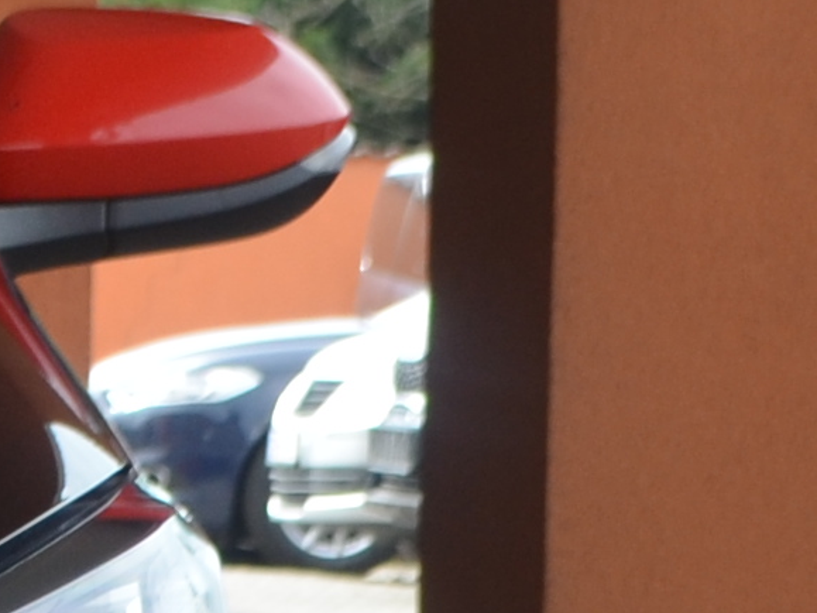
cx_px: -1362
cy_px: 583
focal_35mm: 392
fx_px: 9250
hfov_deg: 4.9
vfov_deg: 3.8
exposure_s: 1/160
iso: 200
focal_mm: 32
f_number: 6.3
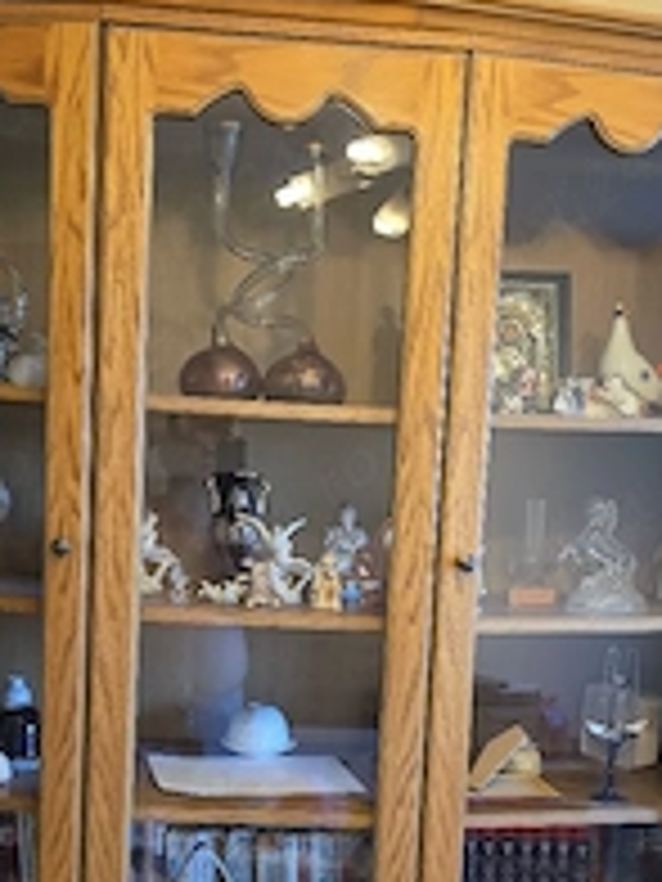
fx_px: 1198
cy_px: 608
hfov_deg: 30.9
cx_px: 324
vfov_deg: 39.8
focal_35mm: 47
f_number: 1.4
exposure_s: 1/101
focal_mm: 6.5
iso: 320
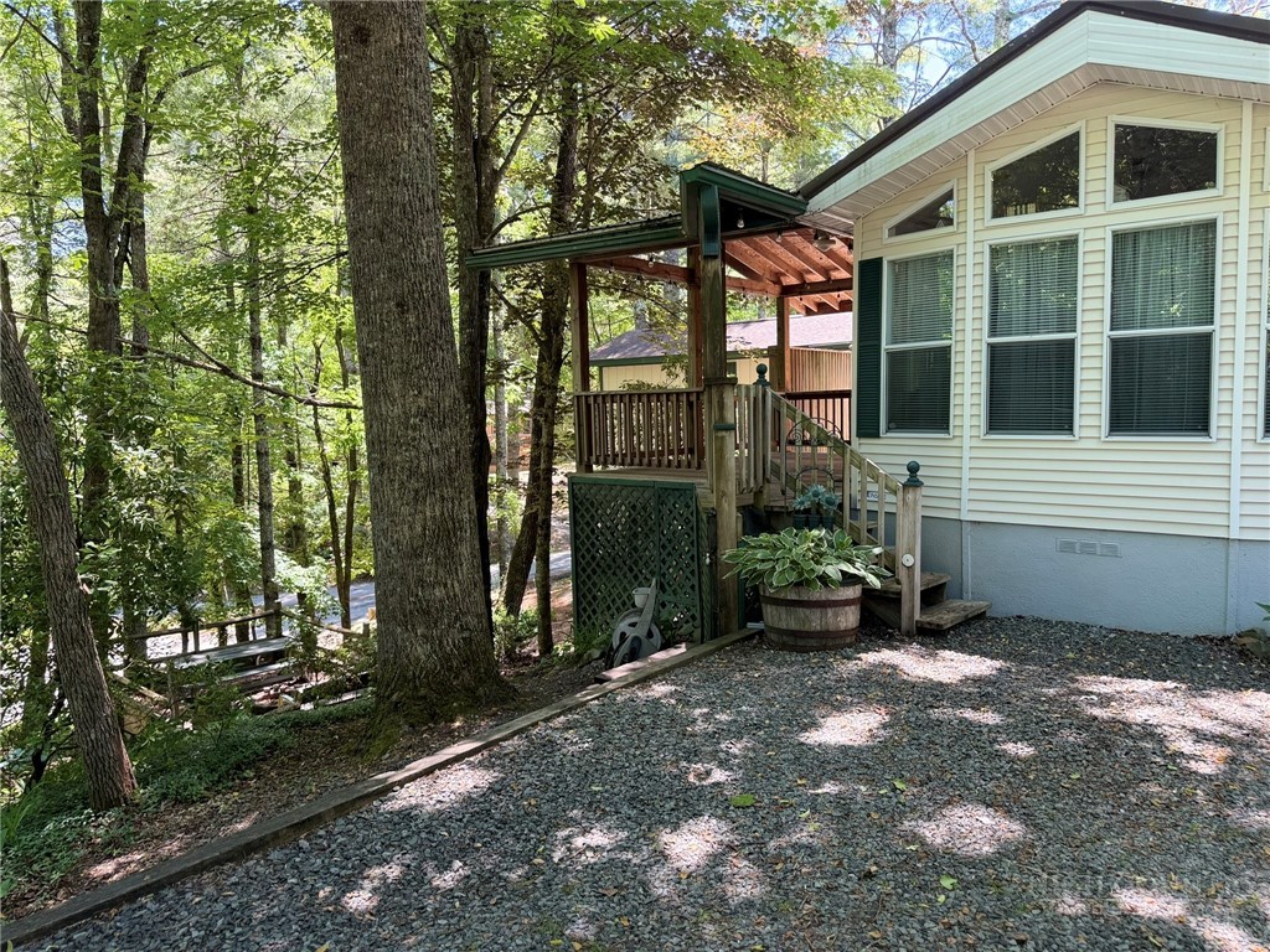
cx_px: 635
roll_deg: +1.1
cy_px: 476
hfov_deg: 71.6
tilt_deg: -3.5
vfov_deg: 56.8
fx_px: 881
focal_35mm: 24
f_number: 1.78
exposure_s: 1/130
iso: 100
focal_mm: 6.76
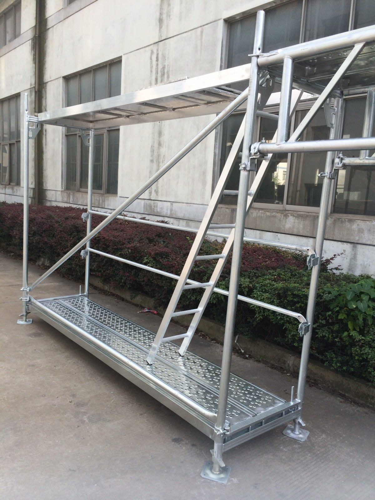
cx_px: 188
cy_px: 250
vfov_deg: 60.0
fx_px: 433
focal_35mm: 30
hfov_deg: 46.8
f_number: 2.2
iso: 32
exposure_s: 1/820
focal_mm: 4.12
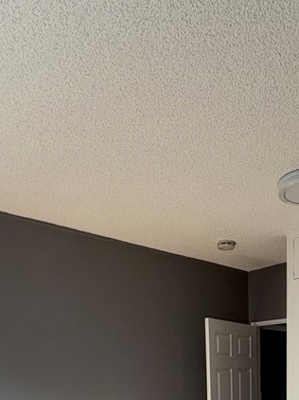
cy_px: 433
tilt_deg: -7.8
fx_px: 392
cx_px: 244
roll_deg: +0.7
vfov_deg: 43.0
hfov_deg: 39.9
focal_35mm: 34
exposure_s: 1/121
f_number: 2.2
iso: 64
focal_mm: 2.22
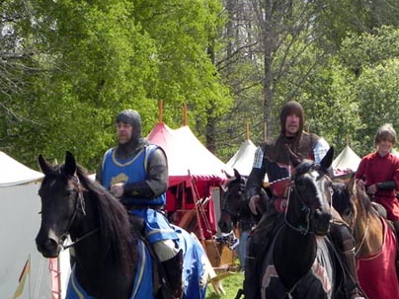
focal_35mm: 98
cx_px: 249
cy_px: 214
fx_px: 1130
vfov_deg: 15.0
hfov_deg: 20.0
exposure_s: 1/262
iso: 160
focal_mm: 11.8
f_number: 6.3
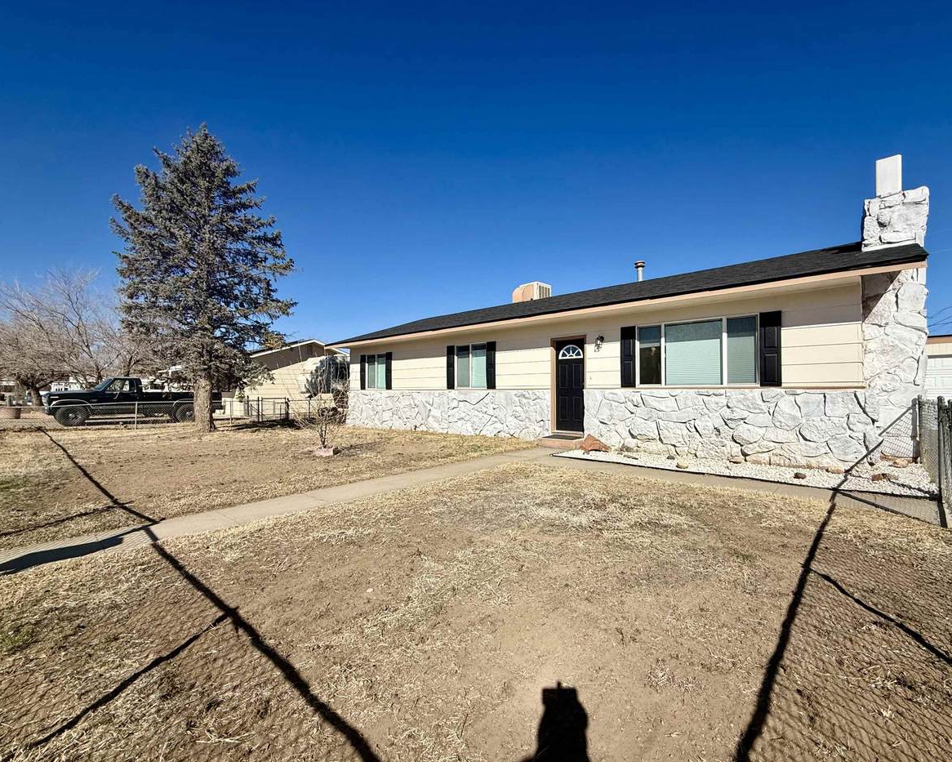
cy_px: 385
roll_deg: -0.7
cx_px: 520
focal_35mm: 15
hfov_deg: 96.5
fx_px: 423
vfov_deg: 84.0
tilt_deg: +0.5
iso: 50
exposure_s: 1/4762
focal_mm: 2.22
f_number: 2.2
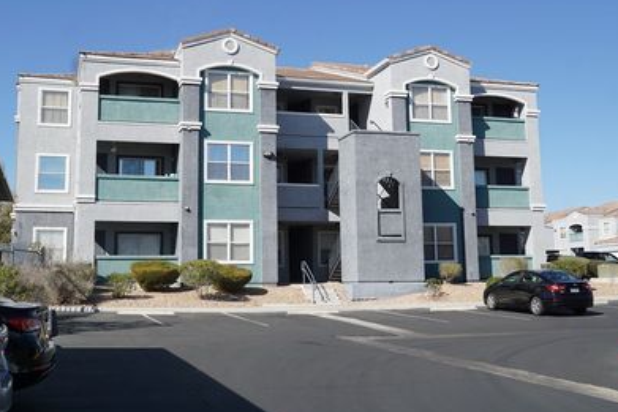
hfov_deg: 42.7
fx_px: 790
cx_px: 303
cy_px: 167
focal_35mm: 46
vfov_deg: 29.2
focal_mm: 24
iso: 100
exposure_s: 1/250
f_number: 8
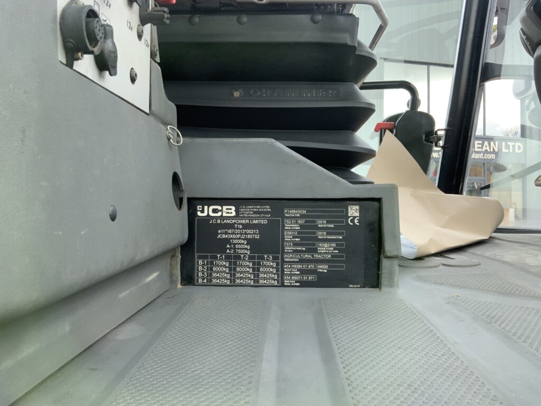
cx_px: 270
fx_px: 453
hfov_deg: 61.7
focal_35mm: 29
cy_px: 203
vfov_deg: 48.2
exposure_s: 1/122
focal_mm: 3
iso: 40
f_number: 1.8
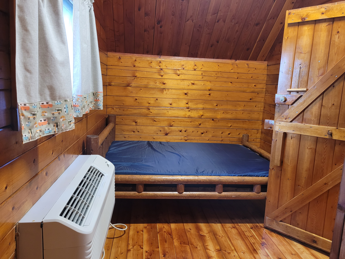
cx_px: 172
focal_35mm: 26
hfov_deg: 67.3
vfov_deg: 53.1
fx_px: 259
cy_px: 130
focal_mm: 5.4
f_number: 1.8
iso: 500
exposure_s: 1/40
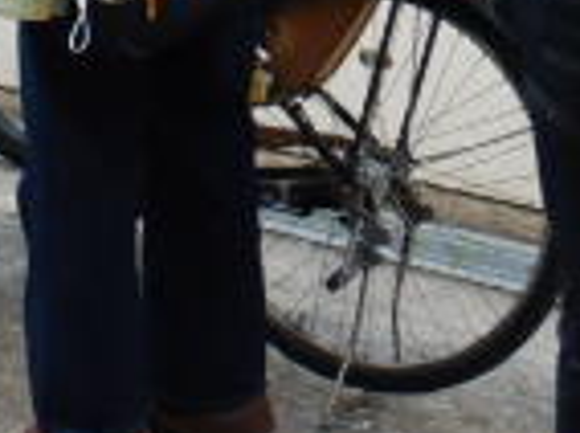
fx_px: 2342
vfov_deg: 10.4
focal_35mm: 140
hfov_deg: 13.9
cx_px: 4
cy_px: -94
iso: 125
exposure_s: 1/100
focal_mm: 5.6
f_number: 4.2
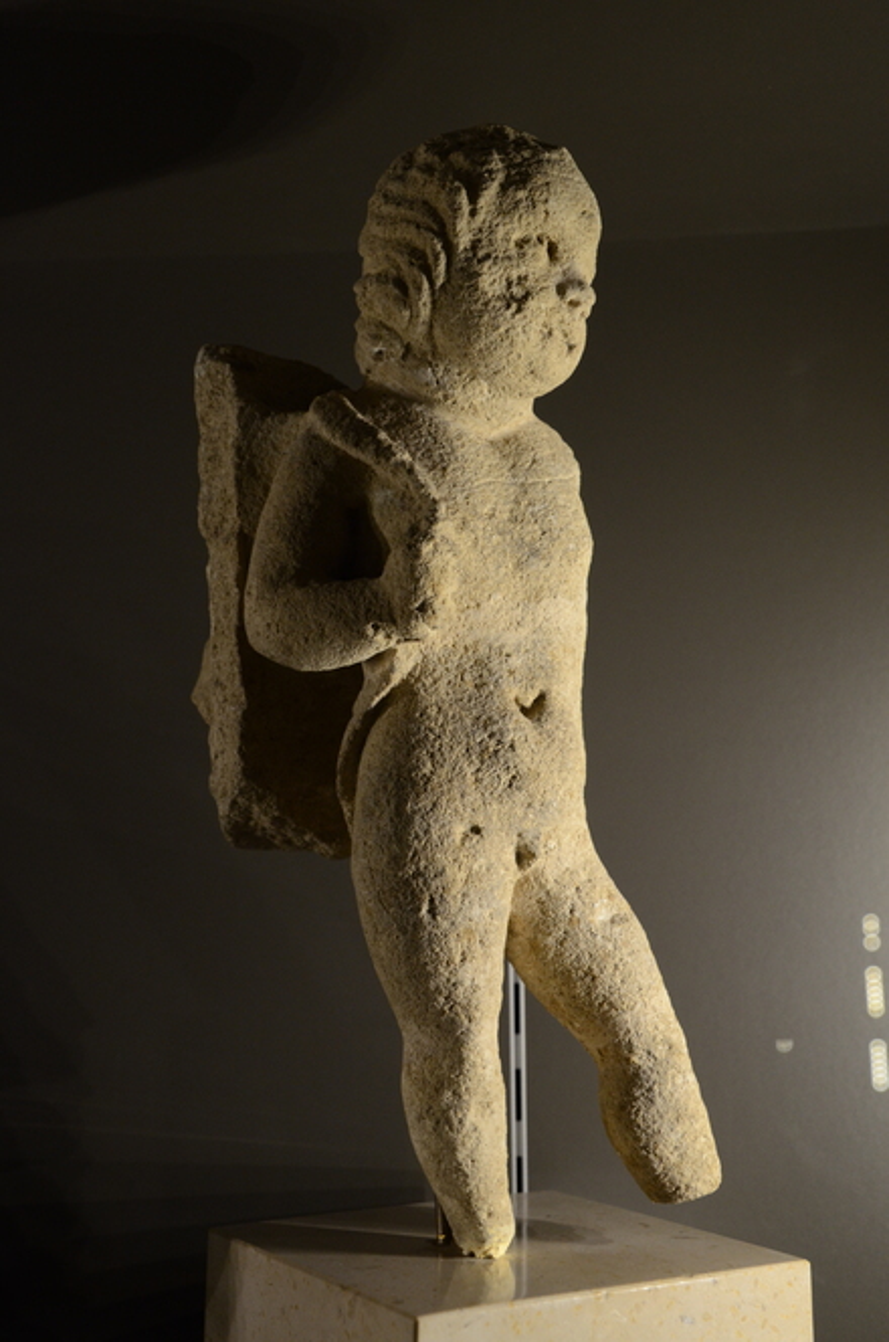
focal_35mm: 39
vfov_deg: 49.6
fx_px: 1451
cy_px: 671
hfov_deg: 34.1
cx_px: 444
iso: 1000
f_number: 4.5
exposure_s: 1/100
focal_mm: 26
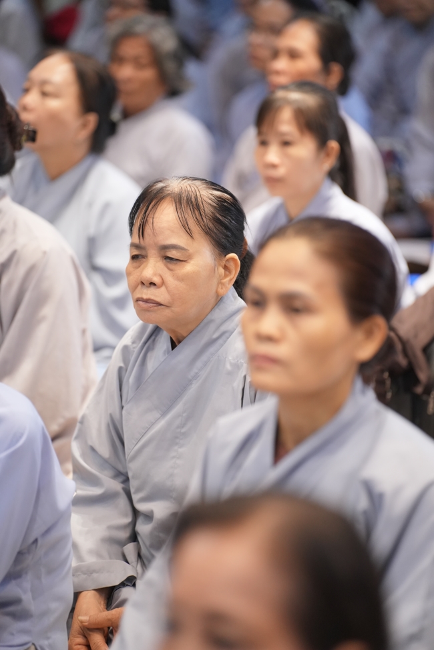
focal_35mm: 150
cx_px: 217
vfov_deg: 13.7
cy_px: 325
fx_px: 2712
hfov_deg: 9.1
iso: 3200
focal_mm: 150
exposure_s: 1/160
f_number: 2.8
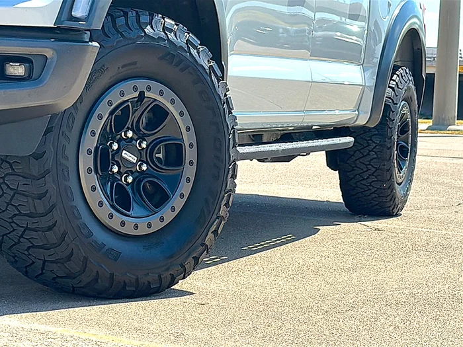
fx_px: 1070
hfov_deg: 24.4
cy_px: 174
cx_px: 232
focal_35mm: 80
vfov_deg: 18.4
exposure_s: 1/4608
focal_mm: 6.86
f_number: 1.78
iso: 80
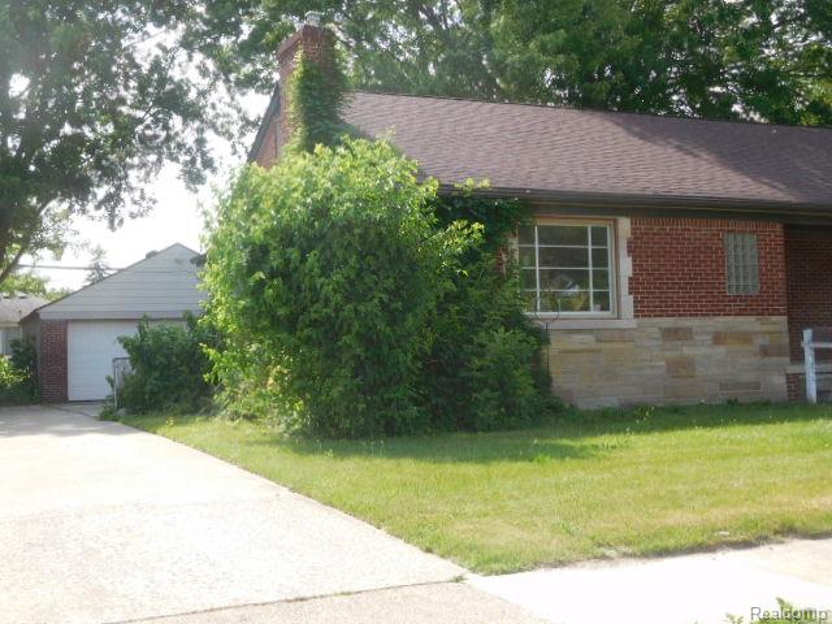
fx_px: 1082
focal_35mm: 45
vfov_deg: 32.2
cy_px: 312
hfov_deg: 42.1
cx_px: 416
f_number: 4
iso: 125
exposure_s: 1/320
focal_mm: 8
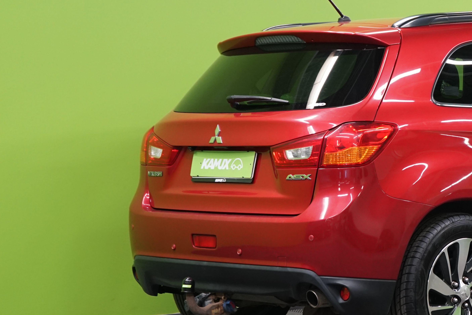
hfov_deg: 16.1
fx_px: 1626
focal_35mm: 124
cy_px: 178
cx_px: 491
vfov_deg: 11.1
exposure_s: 1/50
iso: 1000
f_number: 5.6
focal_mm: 58
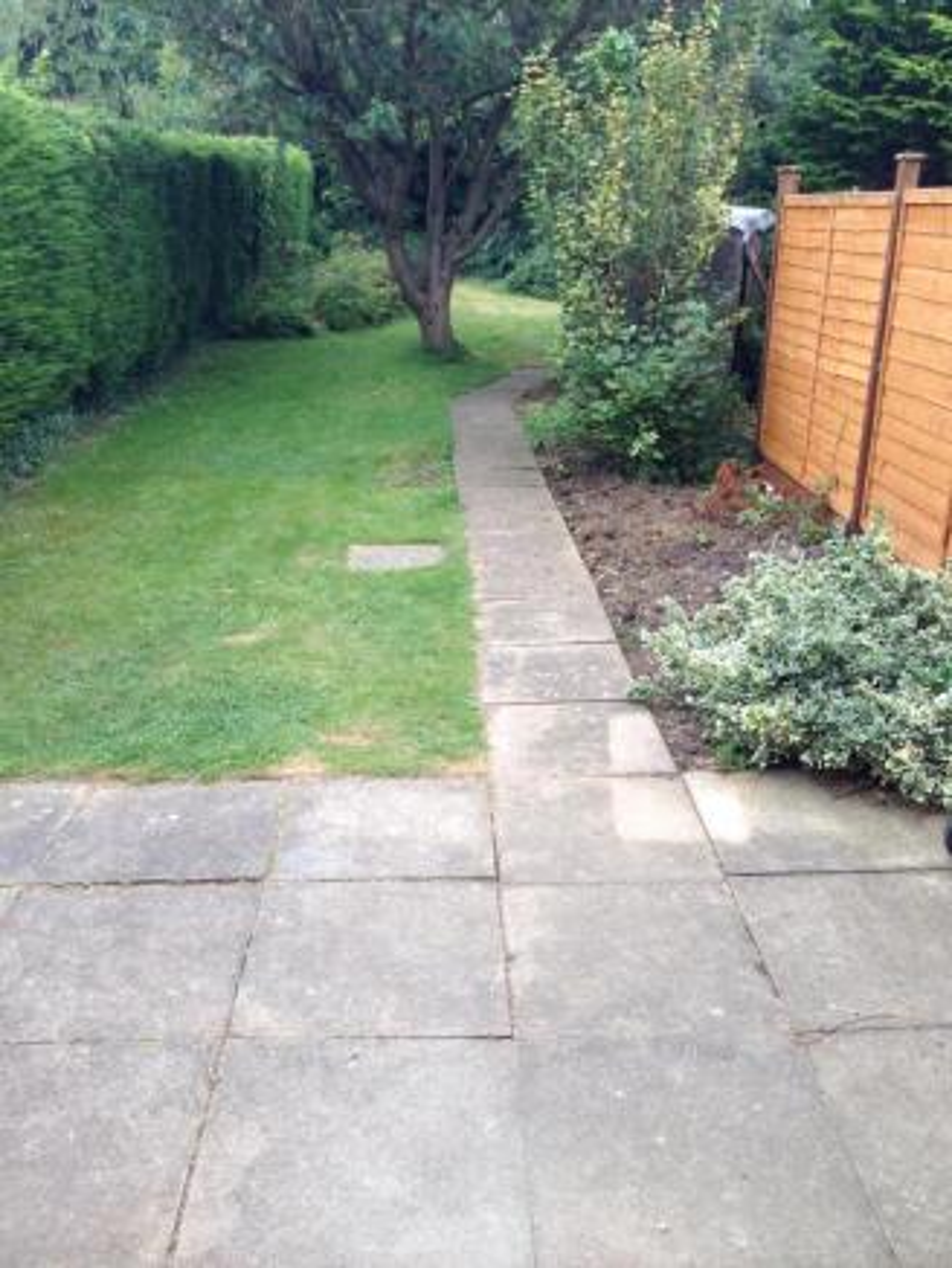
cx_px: 476
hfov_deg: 43.0
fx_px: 1209
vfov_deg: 55.3
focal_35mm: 33
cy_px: 634
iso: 50
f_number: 2.4
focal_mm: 4.12
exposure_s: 1/155
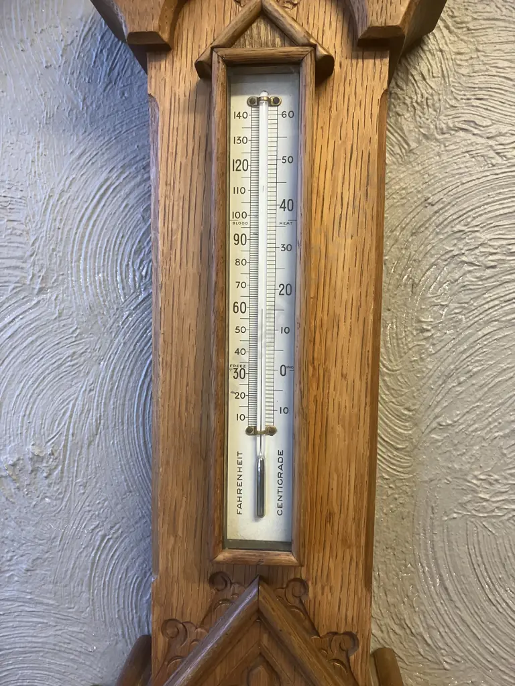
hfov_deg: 49.7
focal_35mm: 28
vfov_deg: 63.4
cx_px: 258
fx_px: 555
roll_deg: +0.5
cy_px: 343
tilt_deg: -3.1
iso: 125
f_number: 1.8
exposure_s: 1/50
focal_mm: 3.99
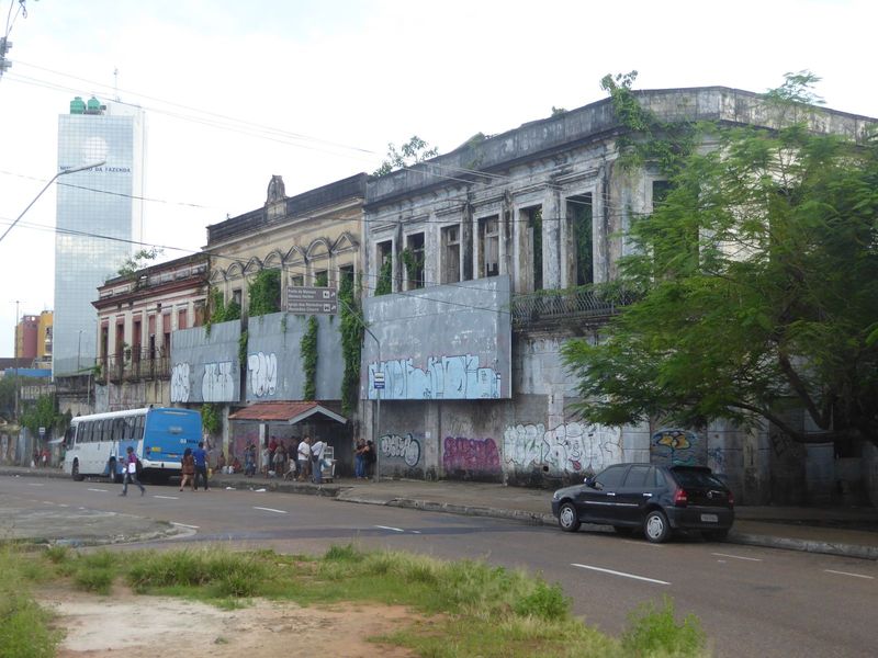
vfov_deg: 29.7
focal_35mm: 49
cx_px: 439
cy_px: 329
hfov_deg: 38.9
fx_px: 1243
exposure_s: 1/60
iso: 125
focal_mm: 8.4
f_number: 4
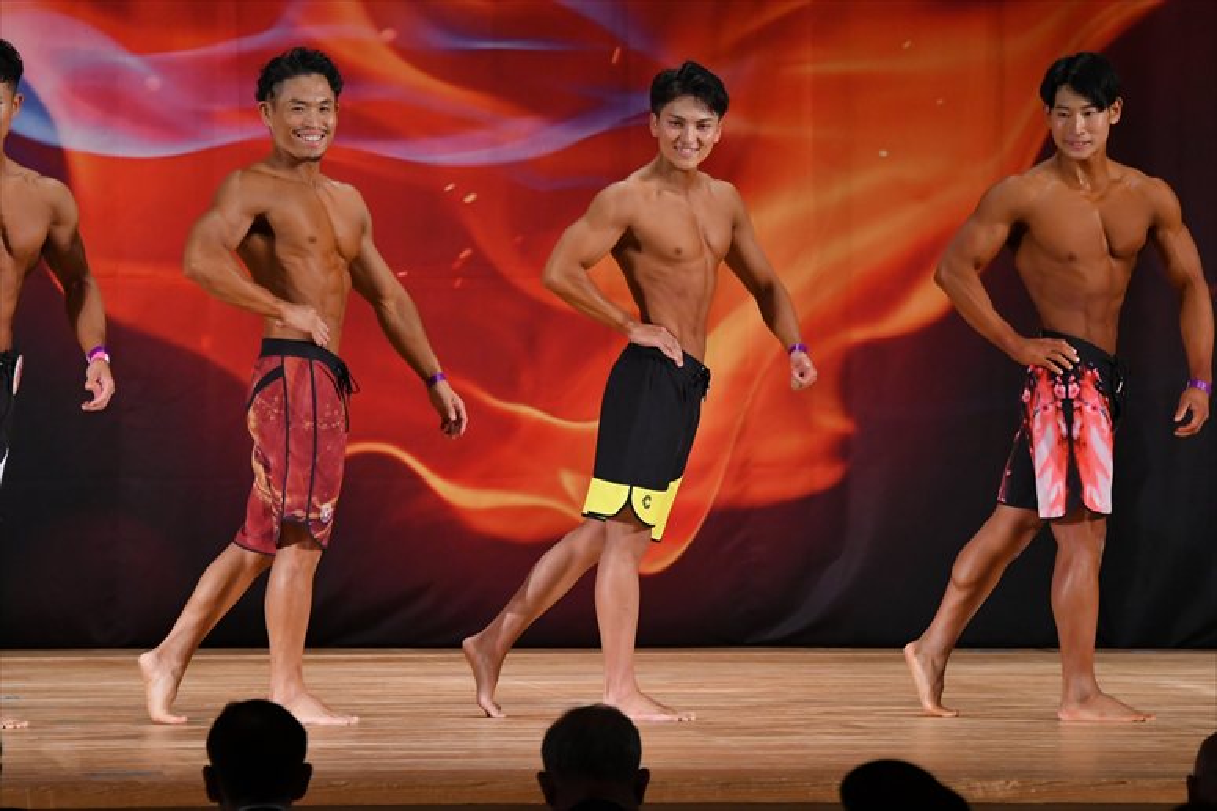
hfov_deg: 8.6
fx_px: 8109
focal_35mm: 240
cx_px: 608
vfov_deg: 5.7
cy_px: 406
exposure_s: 1/400
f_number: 5.6
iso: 3200
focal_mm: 160
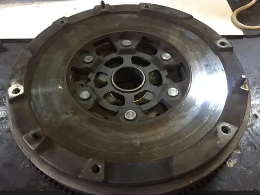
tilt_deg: -53.6
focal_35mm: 29
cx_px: 130
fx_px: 218
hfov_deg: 61.7
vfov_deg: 48.2
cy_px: 98
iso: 250
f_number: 2.2
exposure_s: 1/33
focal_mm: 4.15
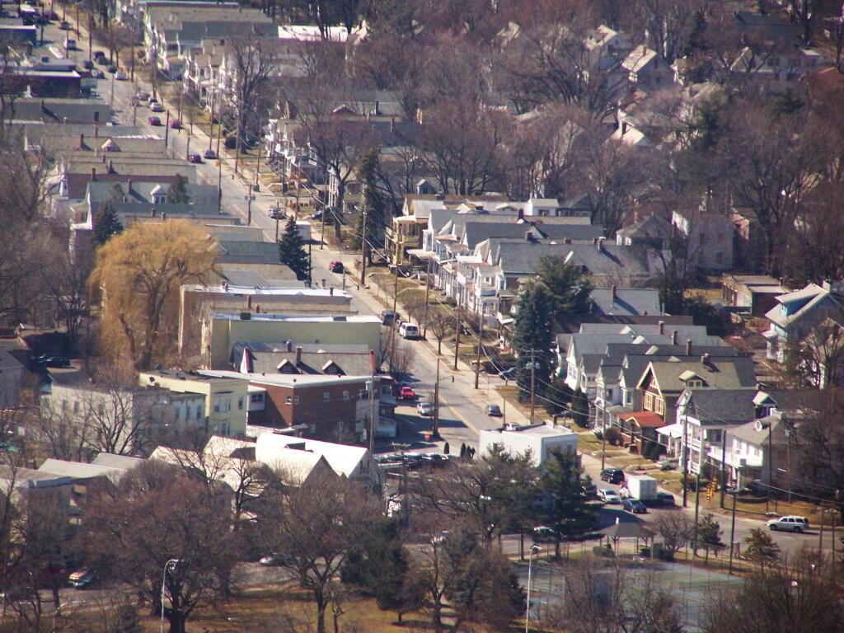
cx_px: 422
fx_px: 9265
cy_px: 316
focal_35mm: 380
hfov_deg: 5.2
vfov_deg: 3.9
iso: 140
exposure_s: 1/160
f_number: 3.7
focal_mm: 63
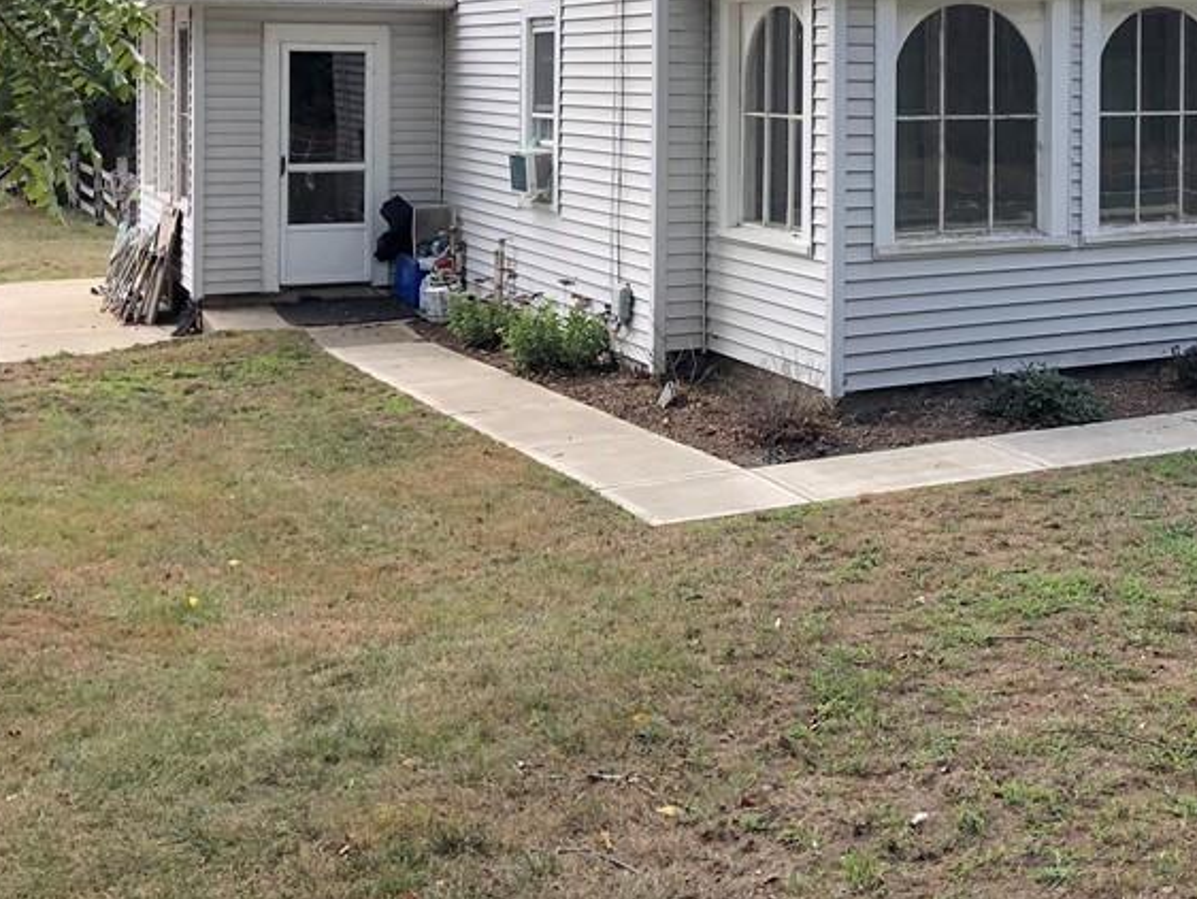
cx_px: 924
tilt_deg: -0.6
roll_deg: -0.3
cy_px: 124
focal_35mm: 51
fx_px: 1764
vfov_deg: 27.7
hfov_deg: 36.4
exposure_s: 1/330
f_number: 1.8
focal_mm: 4
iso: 20
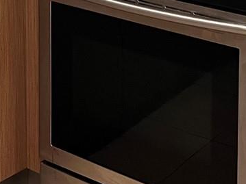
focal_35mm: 116
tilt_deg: -4.4
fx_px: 824
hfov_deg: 16.6
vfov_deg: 11.4
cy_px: -192
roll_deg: +0.1
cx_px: -9
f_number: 1.5
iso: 160
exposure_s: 1/60
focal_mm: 5.7
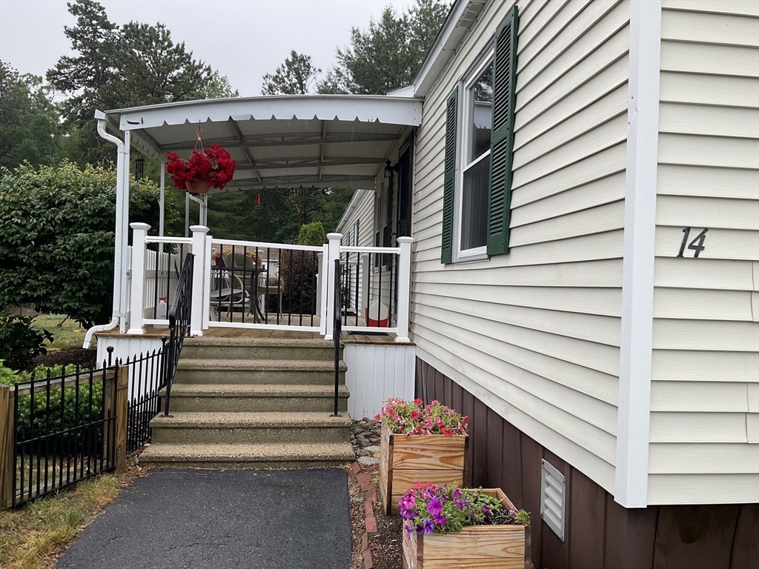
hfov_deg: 61.7
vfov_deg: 48.2
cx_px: 380
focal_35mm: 29
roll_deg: -1.7
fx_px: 636
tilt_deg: +0.5
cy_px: 284
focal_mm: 3
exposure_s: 1/167
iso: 16
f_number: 1.8
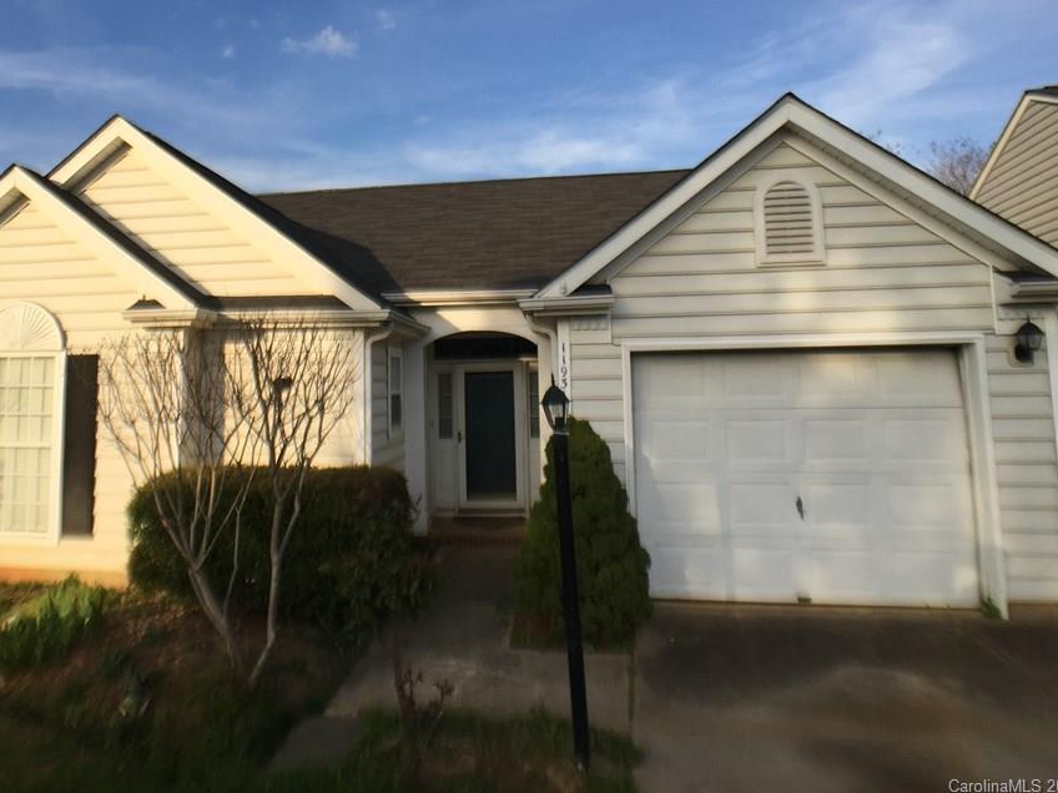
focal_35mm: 35
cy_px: 319
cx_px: 453
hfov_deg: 52.4
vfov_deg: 40.5
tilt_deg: +5.1
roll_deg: -0.1
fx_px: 1070
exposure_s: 1/1163
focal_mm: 4.15
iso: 32
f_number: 2.2
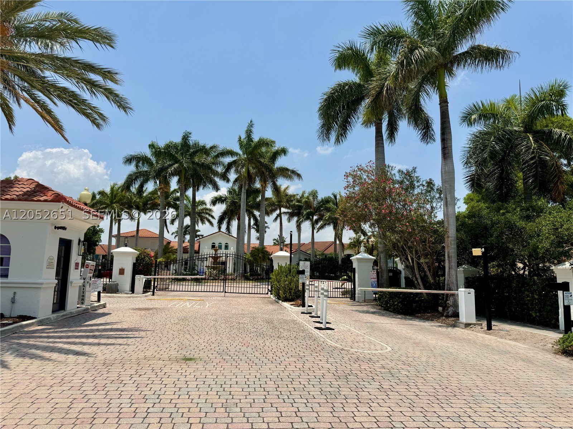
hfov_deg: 71.6
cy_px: 214
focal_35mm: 24
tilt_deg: +7.5
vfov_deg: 56.8
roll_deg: -1.5
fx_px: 397
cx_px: 286
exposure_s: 1/7092
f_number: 1.78
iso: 80
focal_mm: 6.76
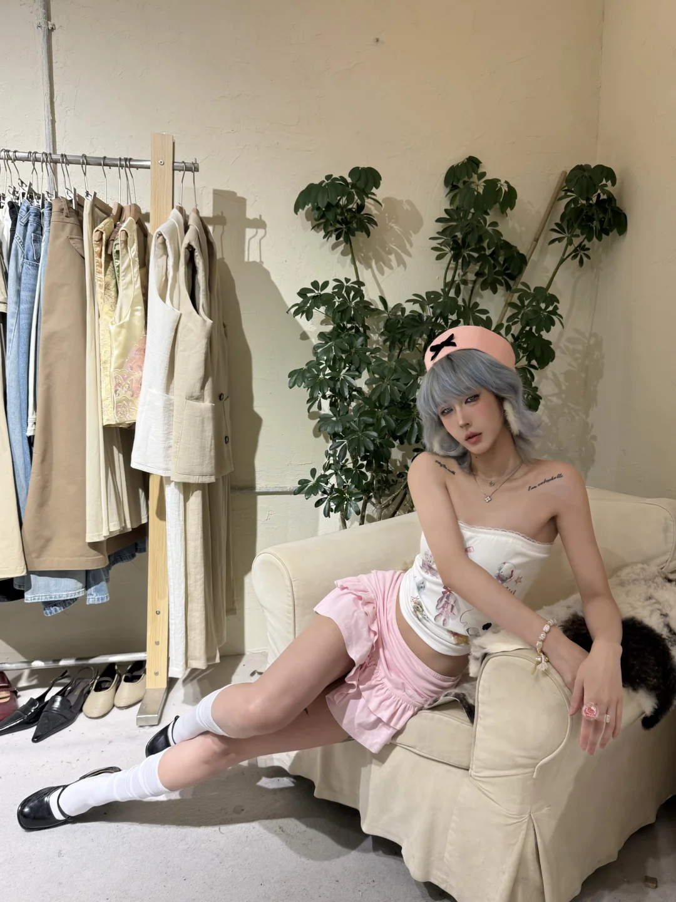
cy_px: 451
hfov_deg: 56.8
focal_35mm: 24
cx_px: 338
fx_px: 625
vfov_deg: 71.6
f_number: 1.78
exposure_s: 1/100
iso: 125
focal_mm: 6.76
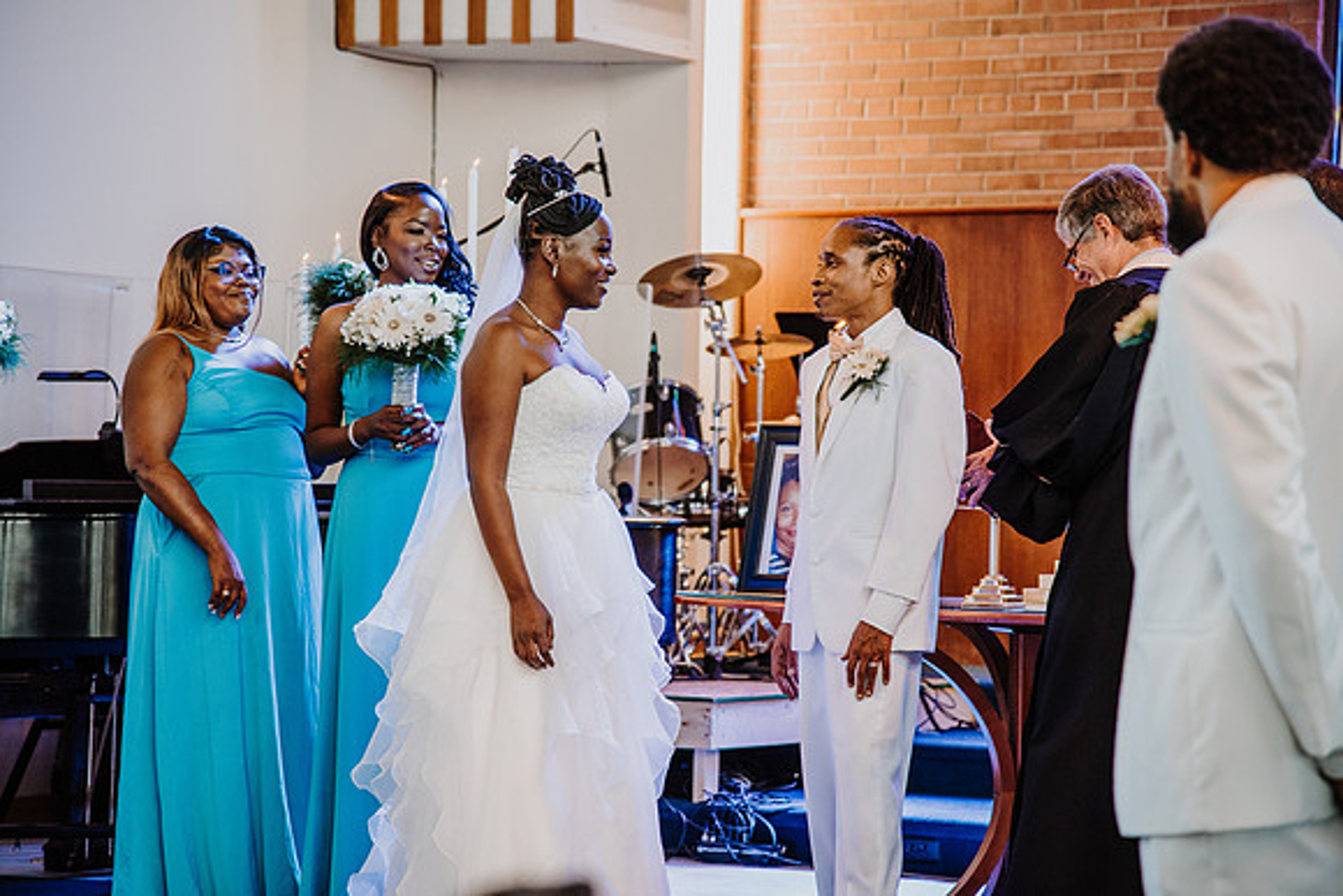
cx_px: 672
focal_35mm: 124
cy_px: 448
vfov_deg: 11.0
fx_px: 4638
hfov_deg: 16.5
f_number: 4
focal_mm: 120
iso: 1000
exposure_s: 1/125
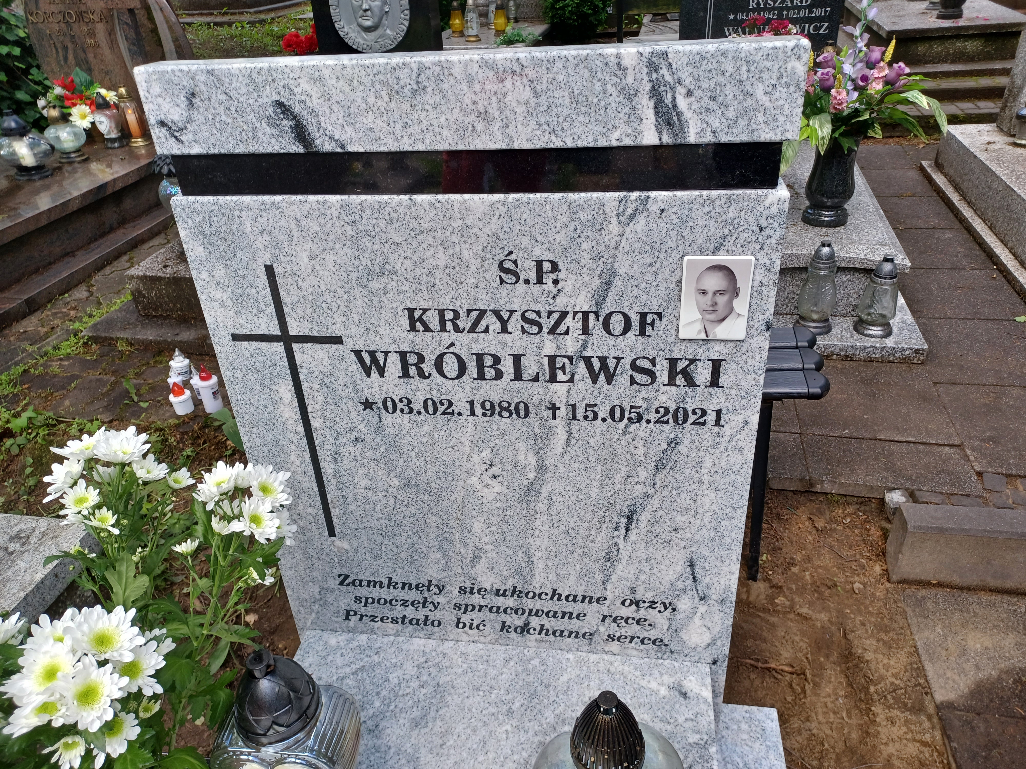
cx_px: 513
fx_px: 741
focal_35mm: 25
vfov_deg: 54.9
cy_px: 384
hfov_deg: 69.4
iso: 40
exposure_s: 1/50
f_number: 1.8
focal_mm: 4.6
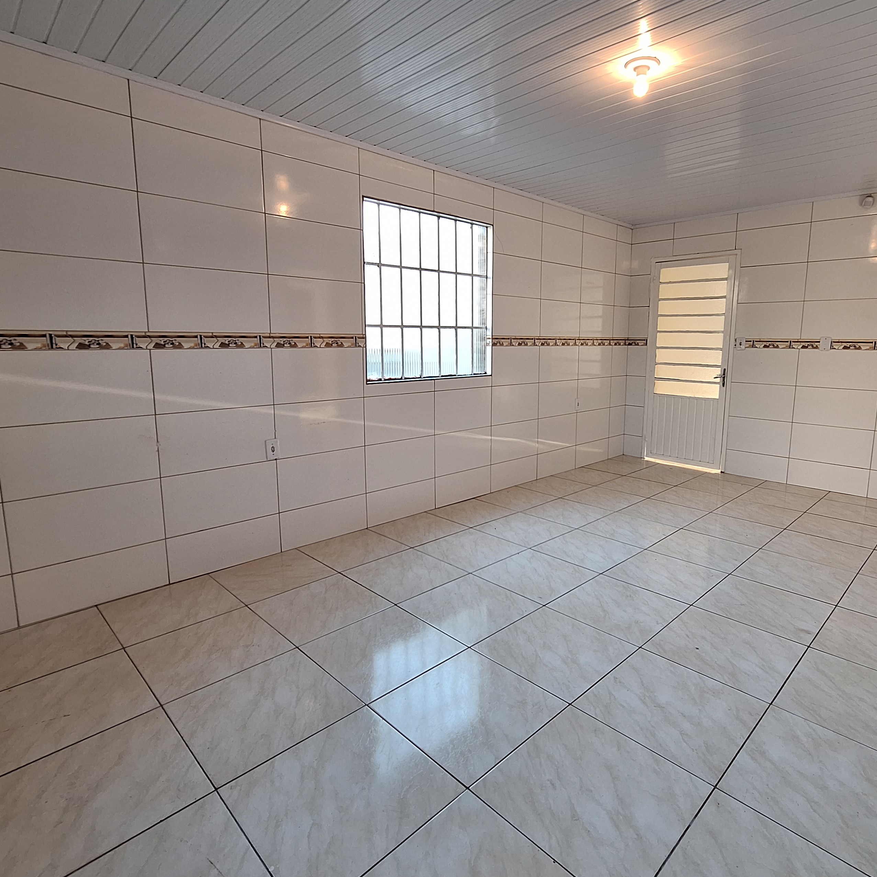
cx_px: 489
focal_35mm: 18
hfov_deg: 80.4
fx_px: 516
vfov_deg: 80.7
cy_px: 429
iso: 100
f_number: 2.2
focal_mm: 1.74
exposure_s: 1/40
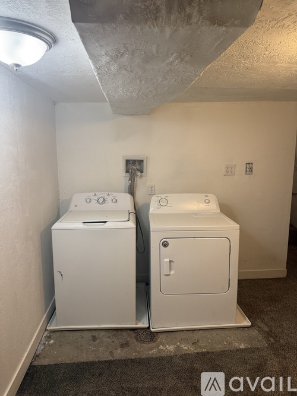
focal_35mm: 24
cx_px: 148
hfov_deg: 56.8
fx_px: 275
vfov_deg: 71.6
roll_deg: -0.7
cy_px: 198
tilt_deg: -8.4
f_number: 1.78
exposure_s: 1/120
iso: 160
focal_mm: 6.76
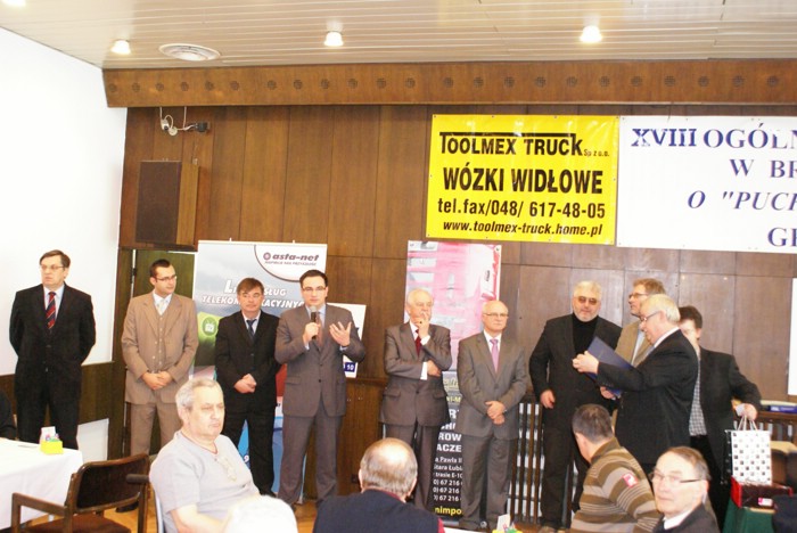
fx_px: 864
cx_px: 398
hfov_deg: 49.5
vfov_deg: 34.3
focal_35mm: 39
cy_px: 266
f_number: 4.5
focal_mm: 26
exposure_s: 1/15
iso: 1600
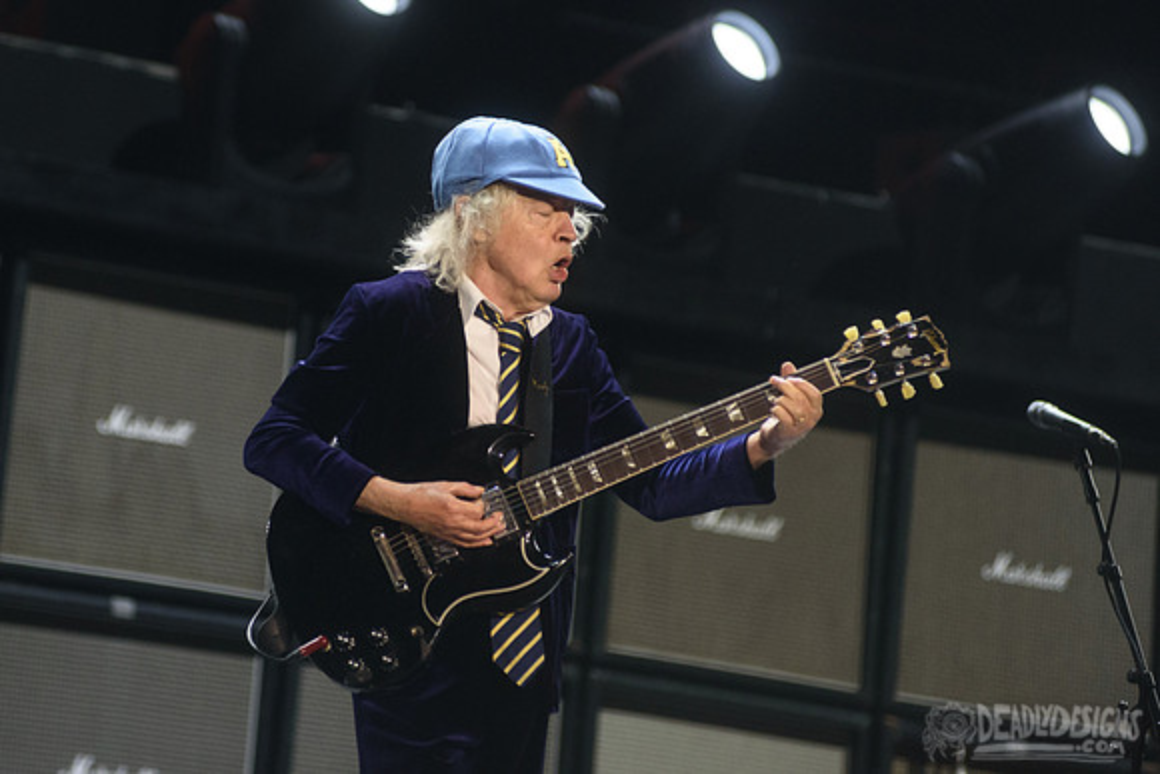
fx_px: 8290
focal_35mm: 257
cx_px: 414
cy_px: 276
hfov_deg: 8.0
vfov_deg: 5.3
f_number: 4
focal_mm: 200
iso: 2500
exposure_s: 1/800
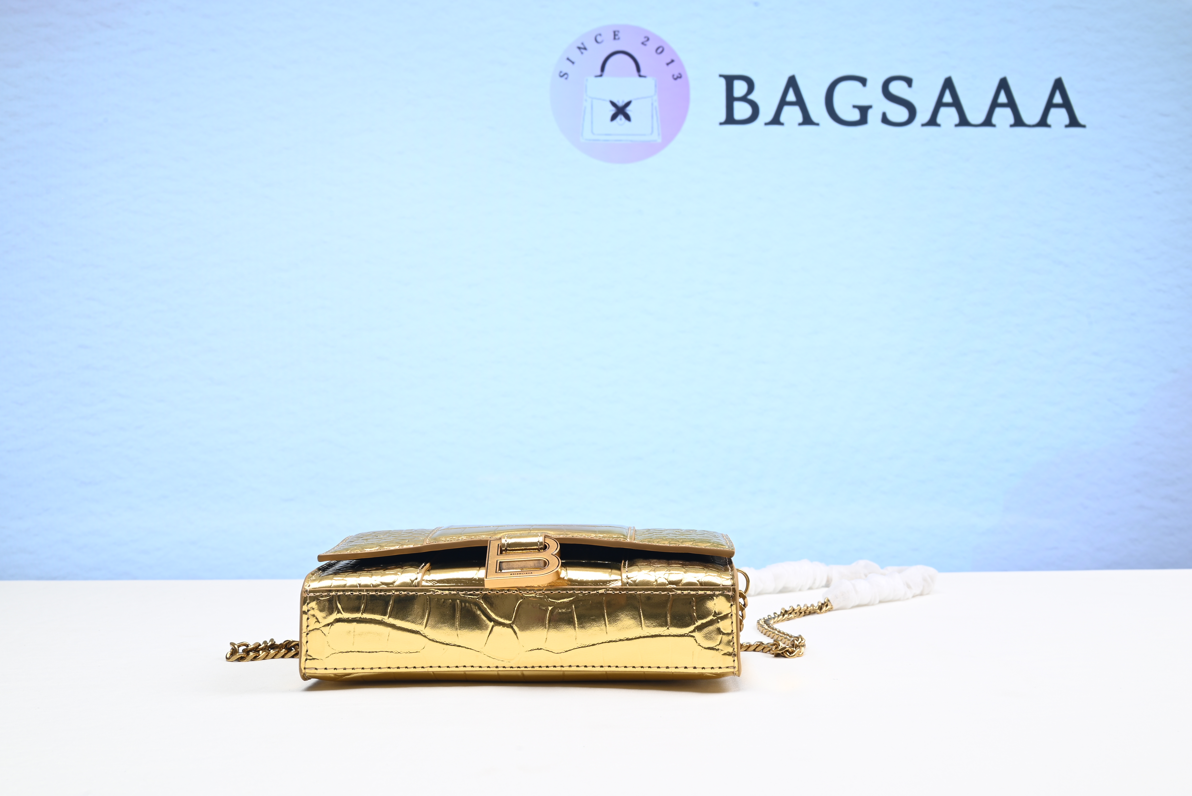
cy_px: 398
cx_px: 596
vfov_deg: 34.2
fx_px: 1292
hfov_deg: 49.5
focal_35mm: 39
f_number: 16
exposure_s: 1/2
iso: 100
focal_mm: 39
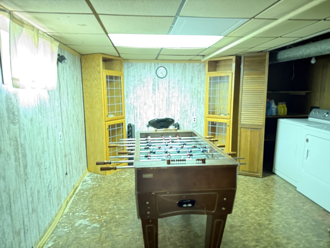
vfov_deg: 56.8
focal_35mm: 24
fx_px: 229
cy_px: 124
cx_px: 165
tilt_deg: -9.0
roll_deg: +0.1
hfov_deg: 71.6
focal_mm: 6.76
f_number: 1.78
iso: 4000
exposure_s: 1/15
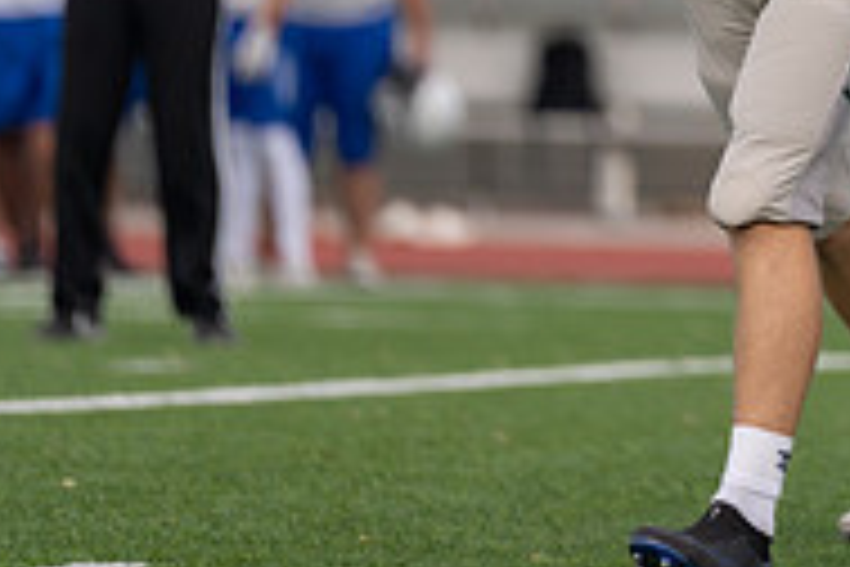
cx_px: 1052
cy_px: -288
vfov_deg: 2.1
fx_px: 15488
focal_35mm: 656
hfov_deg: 3.1
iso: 250
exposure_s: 1/1250
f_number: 2.8
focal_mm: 200
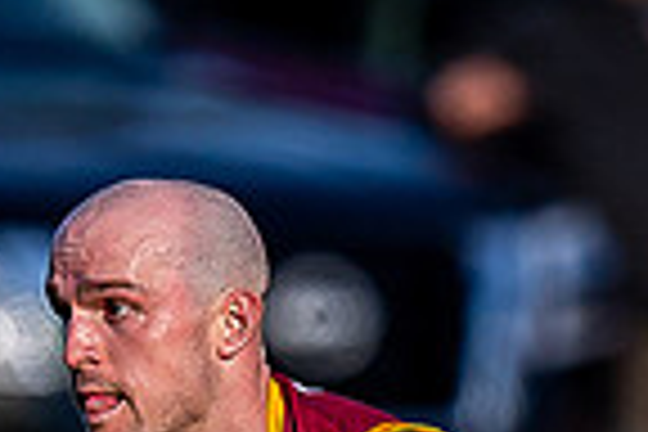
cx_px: 561
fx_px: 86789
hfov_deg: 0.4
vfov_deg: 0.3
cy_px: 811
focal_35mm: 4822
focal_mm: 500
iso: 140
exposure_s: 1/1600
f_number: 4
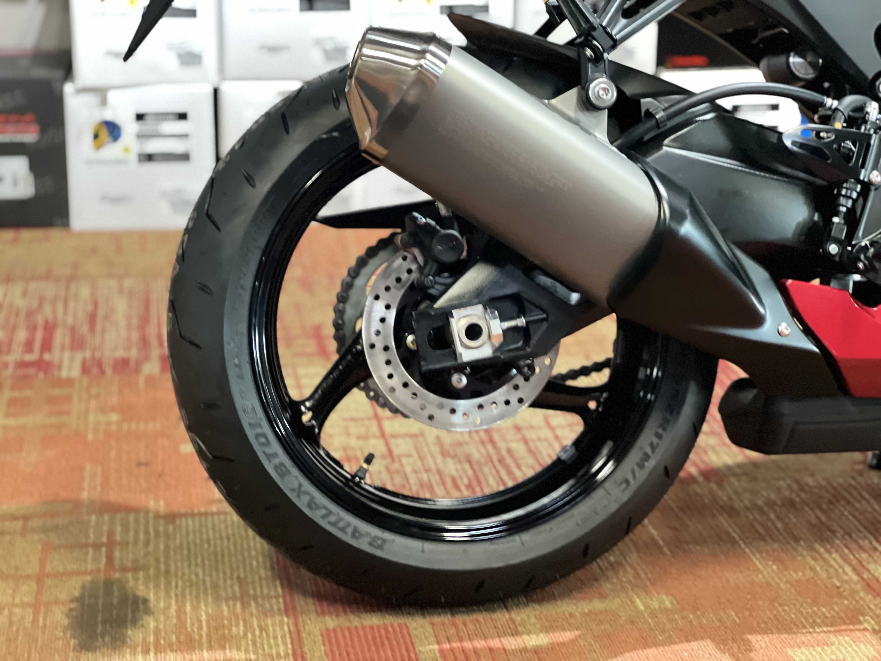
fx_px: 1960
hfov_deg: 25.3
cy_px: 330
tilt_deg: -14.4
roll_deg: -0.3
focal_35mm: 77
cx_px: 440
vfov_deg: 19.1
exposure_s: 1/15
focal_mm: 9
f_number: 2.8
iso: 500
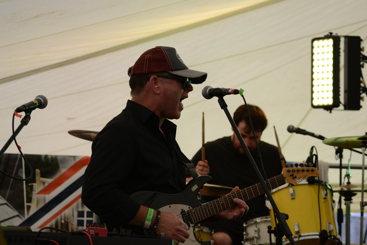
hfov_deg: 19.3
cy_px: 122
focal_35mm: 106
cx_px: 184
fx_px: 1080
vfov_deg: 12.9
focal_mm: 70
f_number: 4
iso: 800
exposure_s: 1/1250
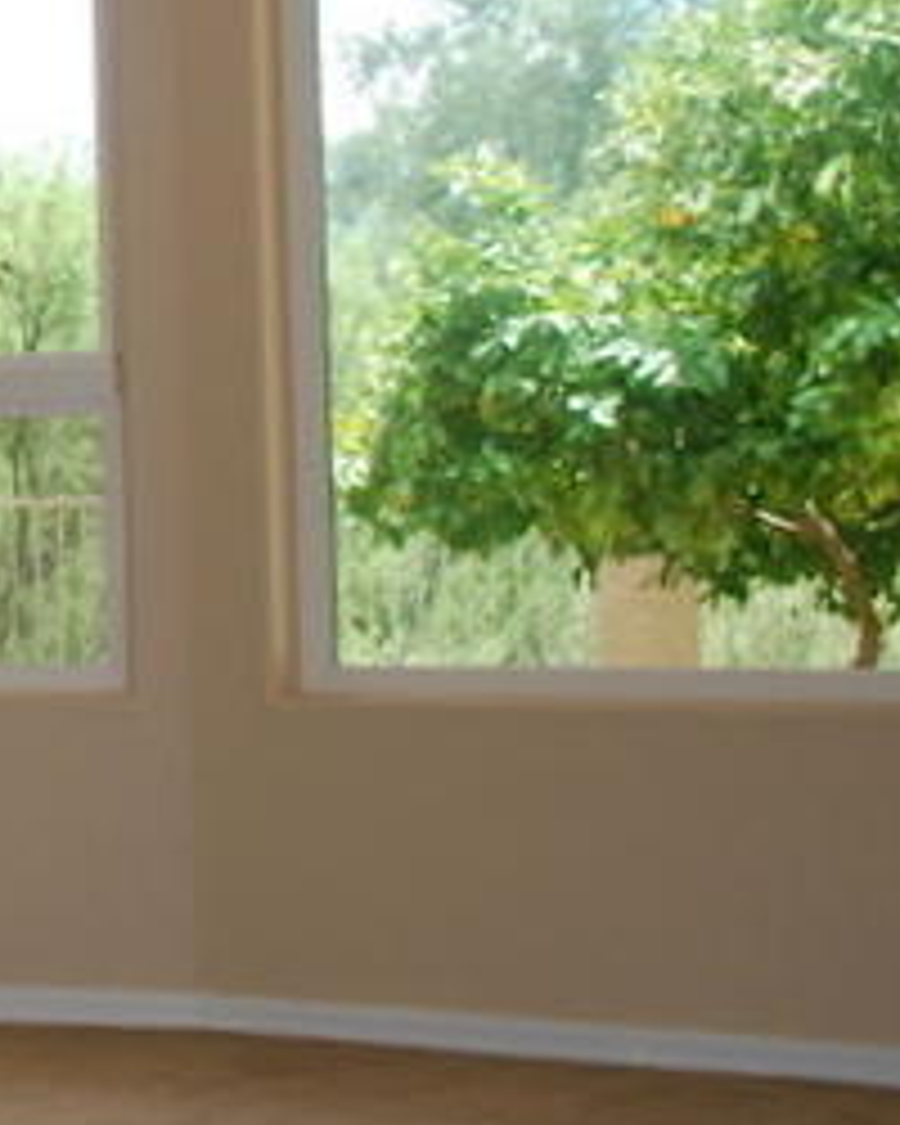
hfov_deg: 12.4
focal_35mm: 104
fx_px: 3463
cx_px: -1102
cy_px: 380
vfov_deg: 18.4
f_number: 3.5
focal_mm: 18
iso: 100
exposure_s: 1/125
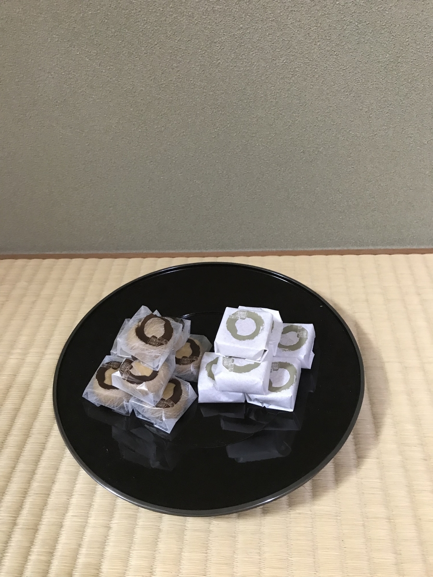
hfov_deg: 49.7
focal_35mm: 28
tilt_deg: -39.2
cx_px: 216
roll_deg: +5.9
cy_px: 288
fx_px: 467
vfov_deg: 63.4
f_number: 1.8
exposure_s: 1/9
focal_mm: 3.99
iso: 100
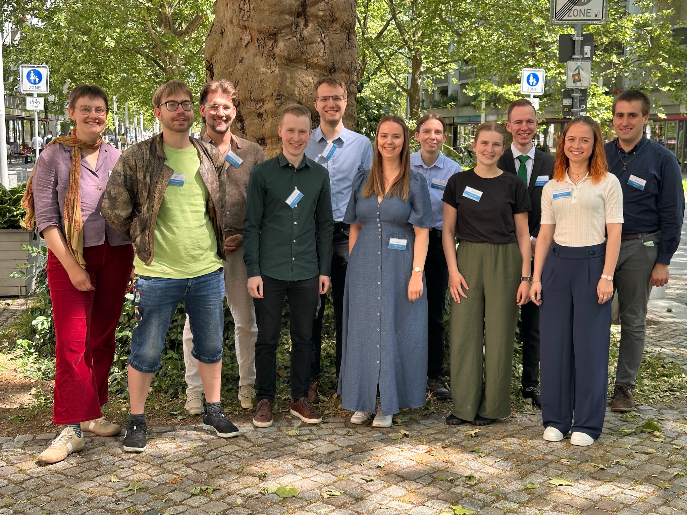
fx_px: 953
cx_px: 344
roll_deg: -0.3
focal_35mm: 48
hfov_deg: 39.7
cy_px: 258
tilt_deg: -8.3
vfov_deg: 30.3
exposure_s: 1/315
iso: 64
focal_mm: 6.86
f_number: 1.78
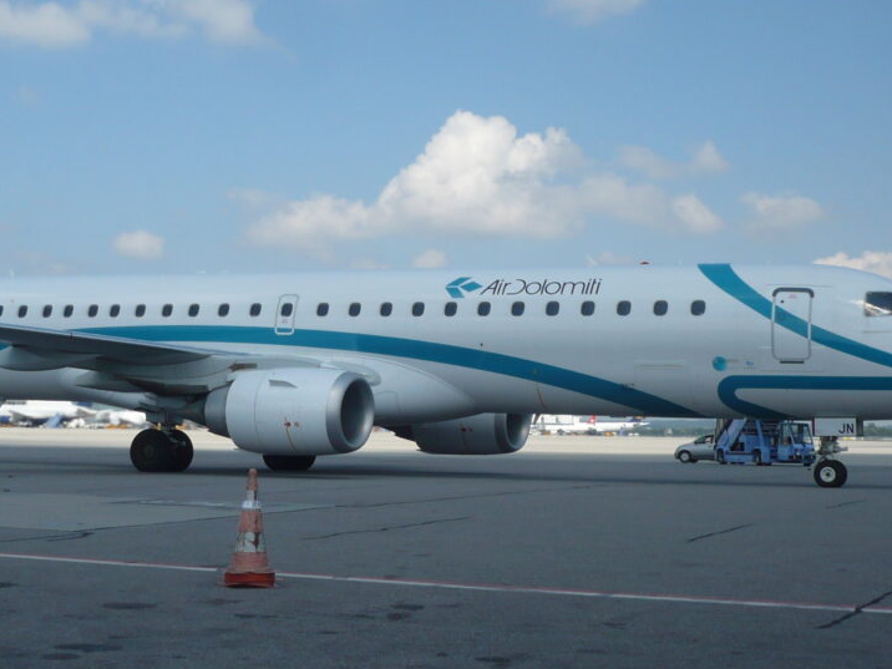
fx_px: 1546
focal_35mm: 60
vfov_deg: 24.4
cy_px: 258
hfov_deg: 32.1
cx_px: 342
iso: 100
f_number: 8
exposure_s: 1/320
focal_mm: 5.8
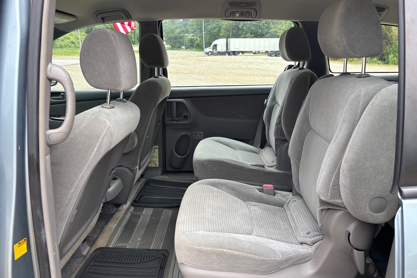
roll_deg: -1.1
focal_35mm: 28
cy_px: 145
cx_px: 205
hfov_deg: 65.5
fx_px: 324
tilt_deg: -15.6
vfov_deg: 46.4
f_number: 1.6
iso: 50
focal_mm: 5.96
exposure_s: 1/525
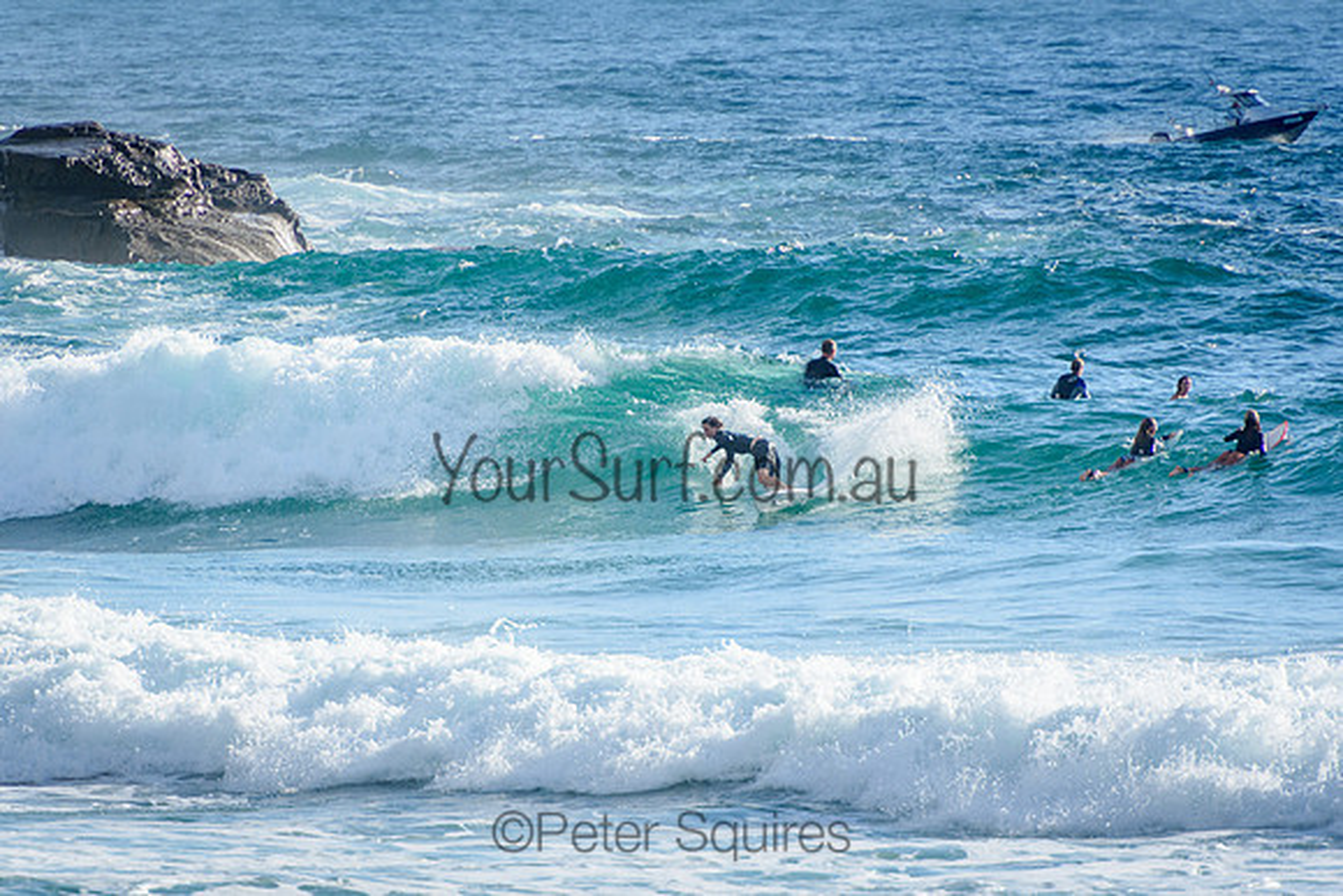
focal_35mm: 611
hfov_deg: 3.4
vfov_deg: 2.3
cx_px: 672
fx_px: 22780
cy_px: 448
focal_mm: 400
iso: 360
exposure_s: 1/2000
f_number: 5.6
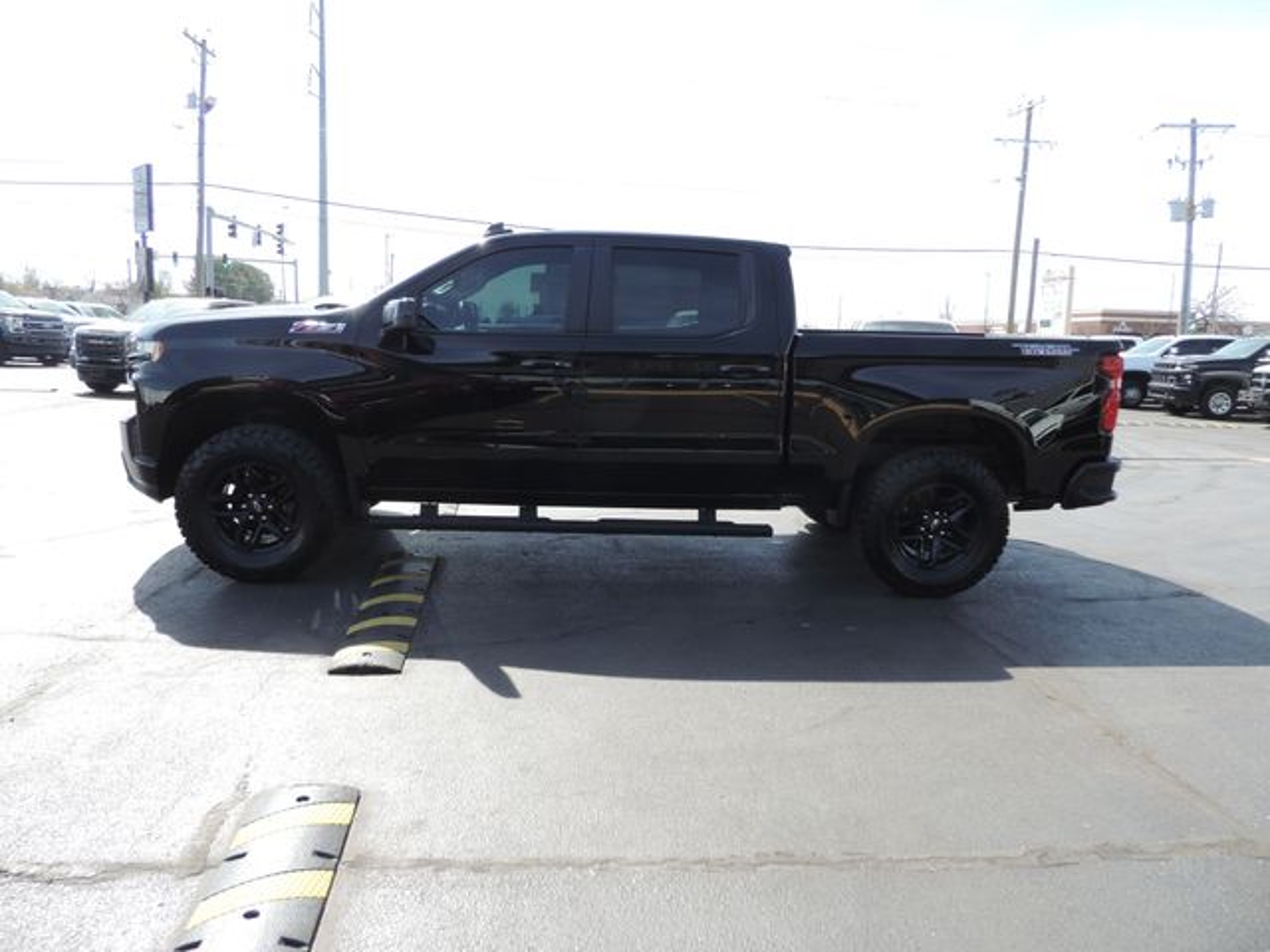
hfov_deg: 71.6
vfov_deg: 56.8
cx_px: 635
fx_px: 881
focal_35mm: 24
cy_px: 476
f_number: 3
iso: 80
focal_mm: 4.3
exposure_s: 1/400
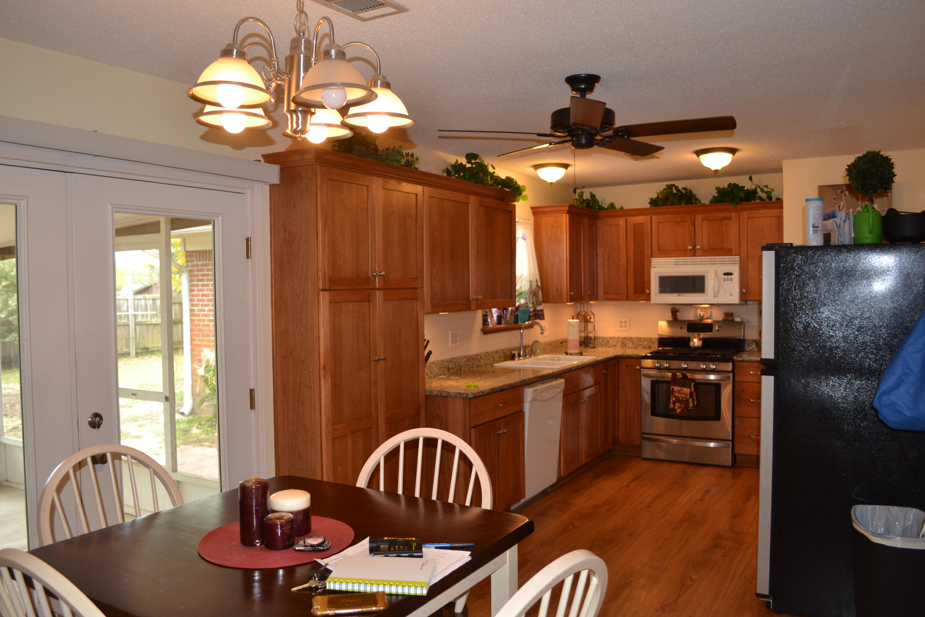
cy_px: 308
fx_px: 694
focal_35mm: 27
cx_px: 462
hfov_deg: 67.4
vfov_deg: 47.9
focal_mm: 18
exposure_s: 1/80
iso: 400
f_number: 4
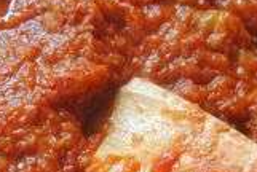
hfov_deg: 16.8
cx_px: 48
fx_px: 865
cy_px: 119
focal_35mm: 121
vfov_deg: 11.4
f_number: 4
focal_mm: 26
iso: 250
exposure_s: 1/30
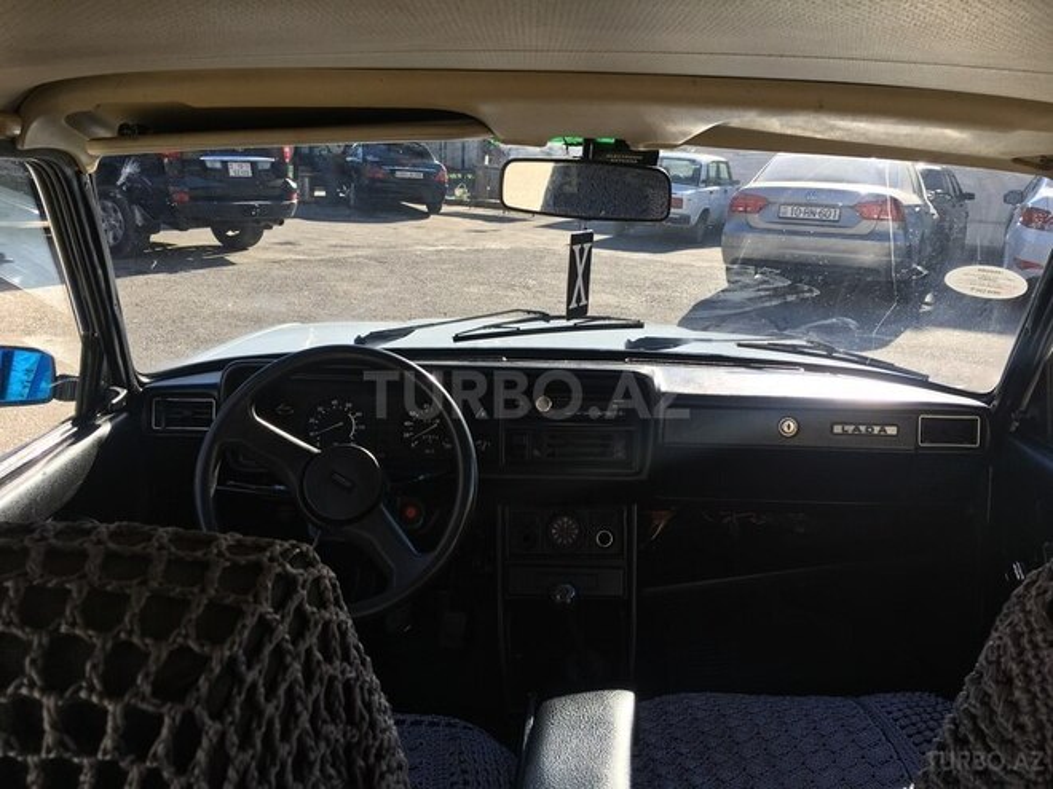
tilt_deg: -13.6
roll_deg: -2.8
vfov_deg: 48.2
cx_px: 526
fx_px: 882
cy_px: 394
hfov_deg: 61.7
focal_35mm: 29
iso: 25
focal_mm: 4.15
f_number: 2.2
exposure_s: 1/257
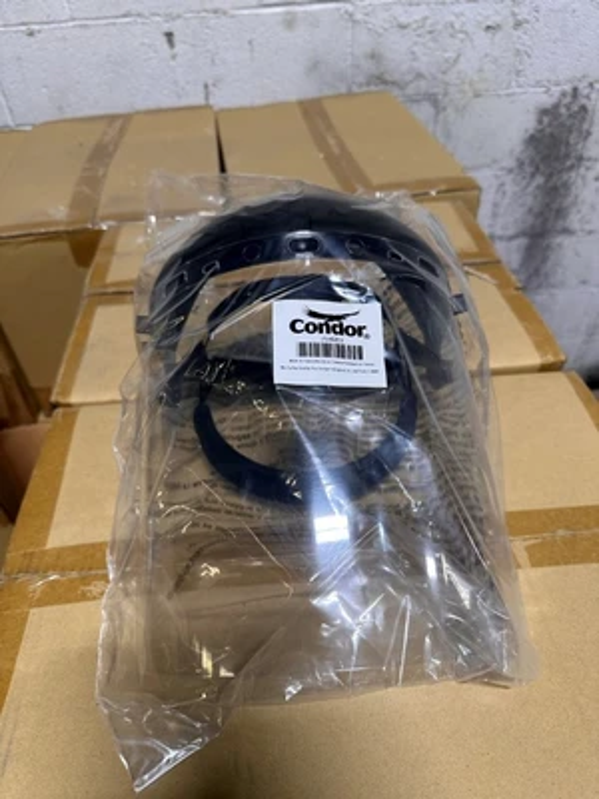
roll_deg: +2.6
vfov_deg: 71.6
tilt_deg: -43.1
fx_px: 554
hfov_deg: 56.8
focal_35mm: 24
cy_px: 400
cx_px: 300
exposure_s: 1/120
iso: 125
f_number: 1.78
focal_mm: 6.86
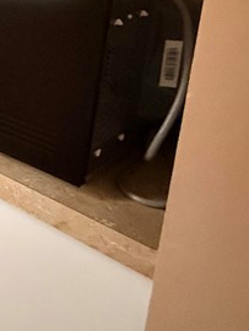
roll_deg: +1.5
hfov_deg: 19.4
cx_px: -218
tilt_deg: -13.7
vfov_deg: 33.3
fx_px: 508
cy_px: 6
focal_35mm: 53
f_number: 2.2
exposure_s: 1/60
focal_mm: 2.22
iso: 1250
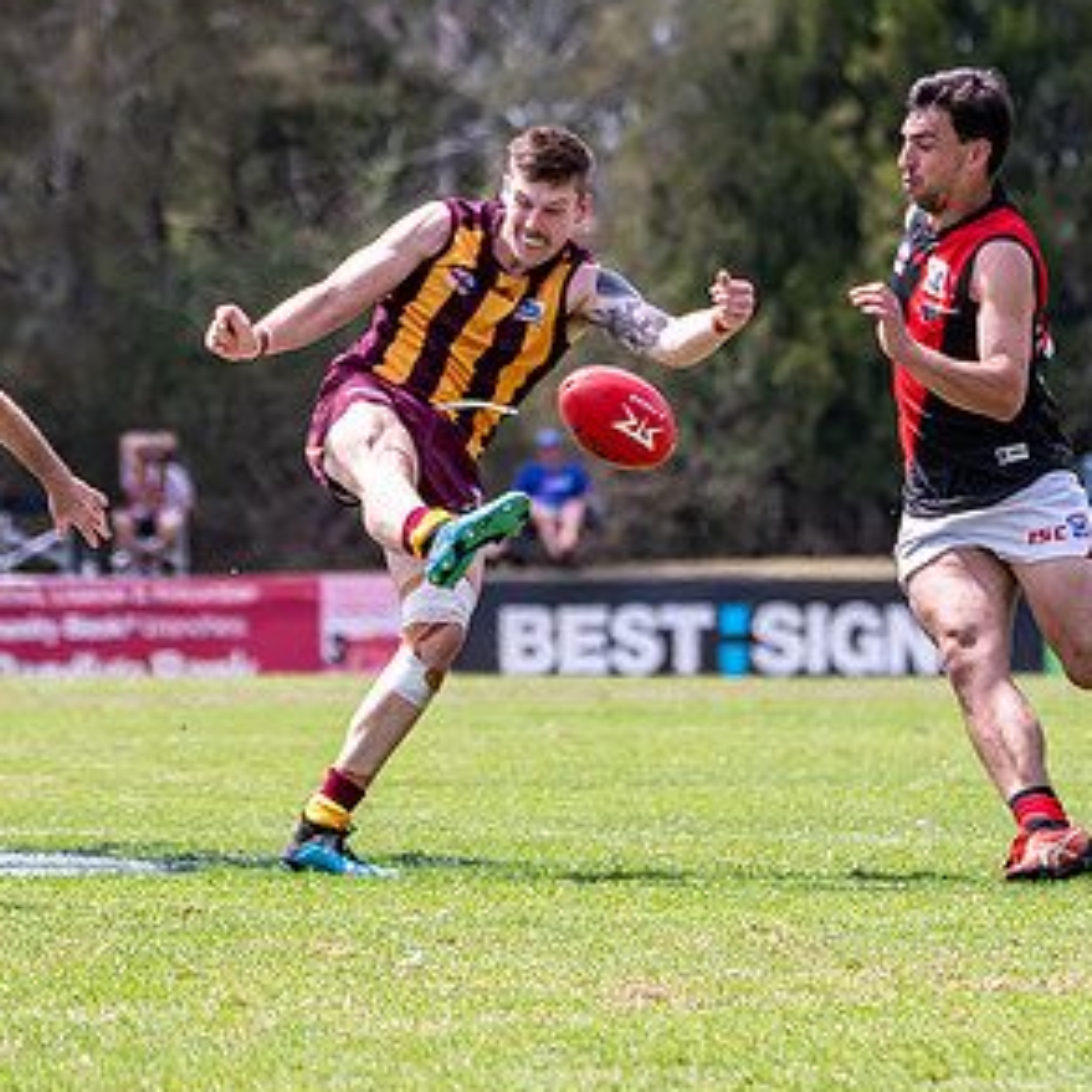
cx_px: 812
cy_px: 551
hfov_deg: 3.6
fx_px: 17203
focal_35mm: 482
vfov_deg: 3.6
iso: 800
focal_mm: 210
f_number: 6.3
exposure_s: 1/2500
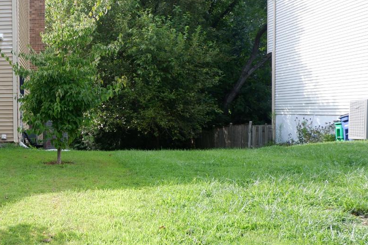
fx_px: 450
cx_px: 32
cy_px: 130
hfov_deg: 40.8
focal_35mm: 44
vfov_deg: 30.5
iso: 200
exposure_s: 1/420
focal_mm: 16
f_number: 3.5
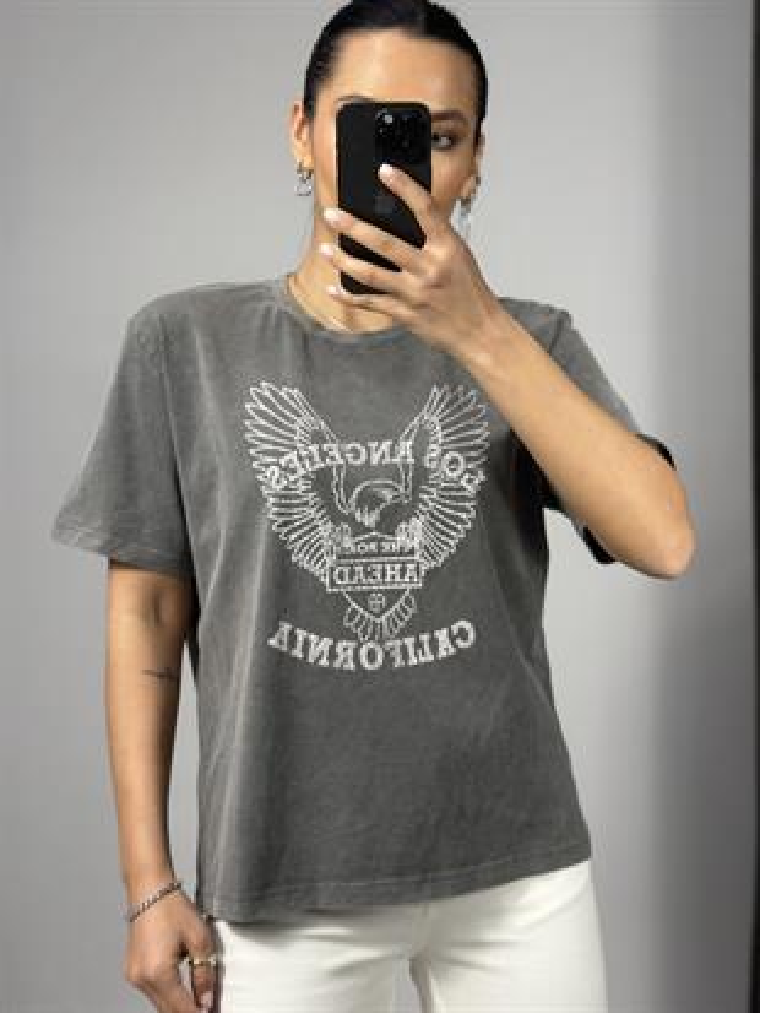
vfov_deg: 39.6
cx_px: 380
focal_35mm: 48
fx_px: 1404
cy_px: 506
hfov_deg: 30.3
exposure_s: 1/100
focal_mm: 6.86
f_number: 1.78
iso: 125
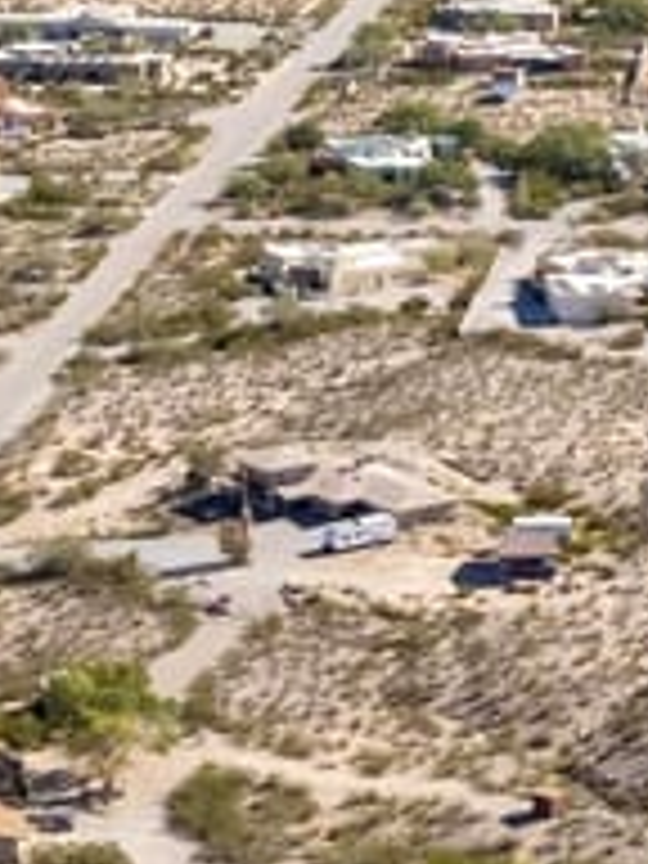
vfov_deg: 14.8
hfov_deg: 10.8
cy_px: 695
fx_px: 3295
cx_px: 968
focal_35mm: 132
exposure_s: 1/2500
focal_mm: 8.38
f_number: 2.8
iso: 150
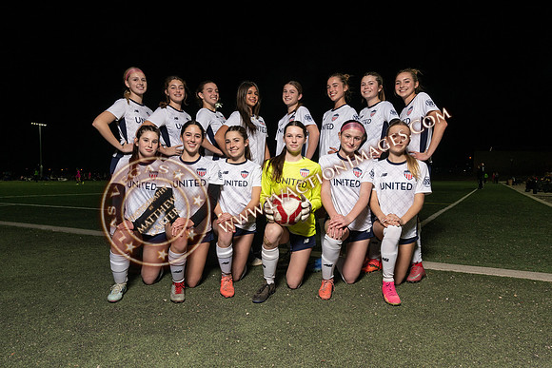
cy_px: 188
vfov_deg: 50.7
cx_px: 279
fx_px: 389
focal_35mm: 25
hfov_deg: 70.8
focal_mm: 24
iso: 320
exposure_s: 1/80
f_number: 8
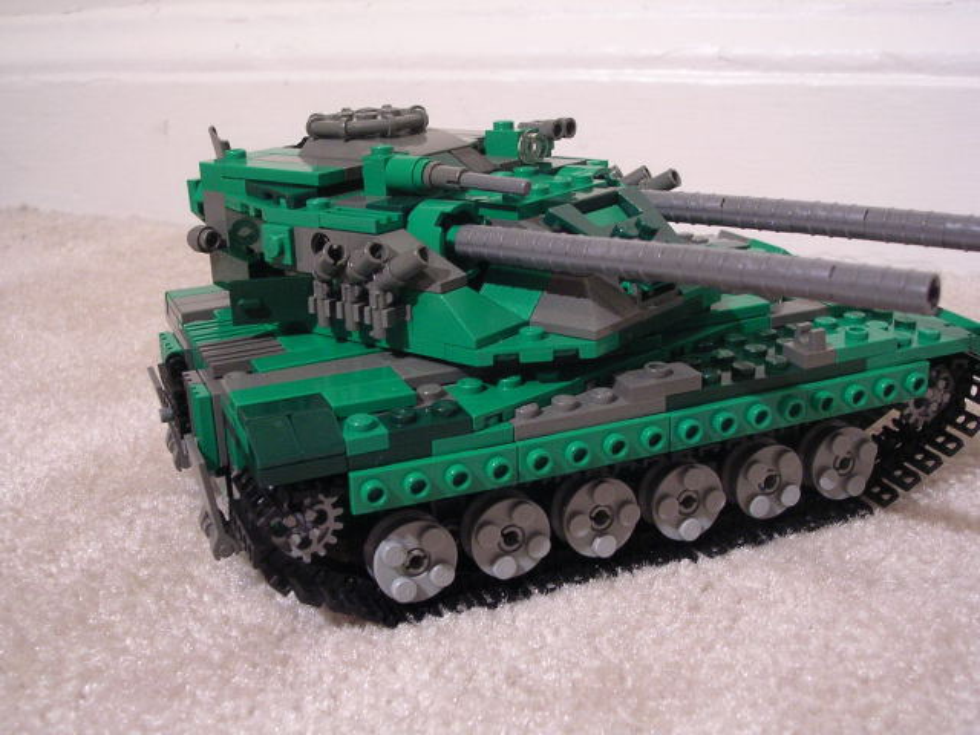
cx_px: 490
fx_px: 1217
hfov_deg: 43.9
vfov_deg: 33.6
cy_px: 368
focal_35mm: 43
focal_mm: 6.6
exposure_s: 1/3.5
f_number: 3
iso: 293
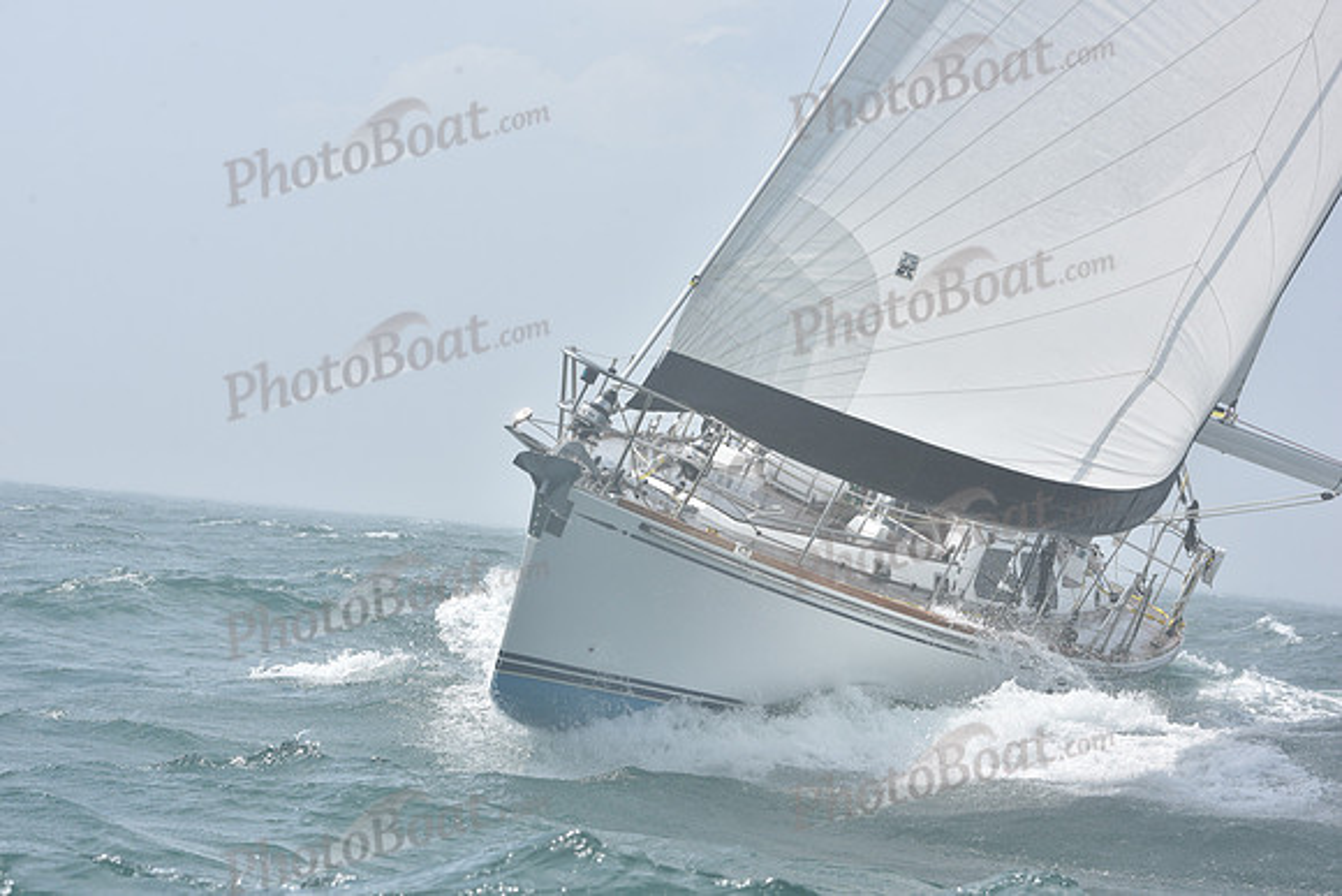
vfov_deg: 13.7
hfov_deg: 20.4
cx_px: 671
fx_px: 3728
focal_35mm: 100
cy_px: 448
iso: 320
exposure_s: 1/800
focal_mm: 100
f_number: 11
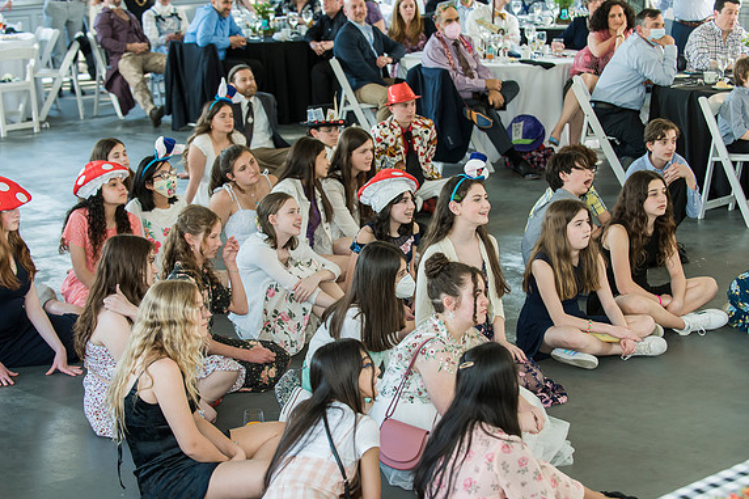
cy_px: 252
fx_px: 1477
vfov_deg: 19.2
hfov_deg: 28.5
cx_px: 376
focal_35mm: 71
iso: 640
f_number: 4
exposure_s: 1/160
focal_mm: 70
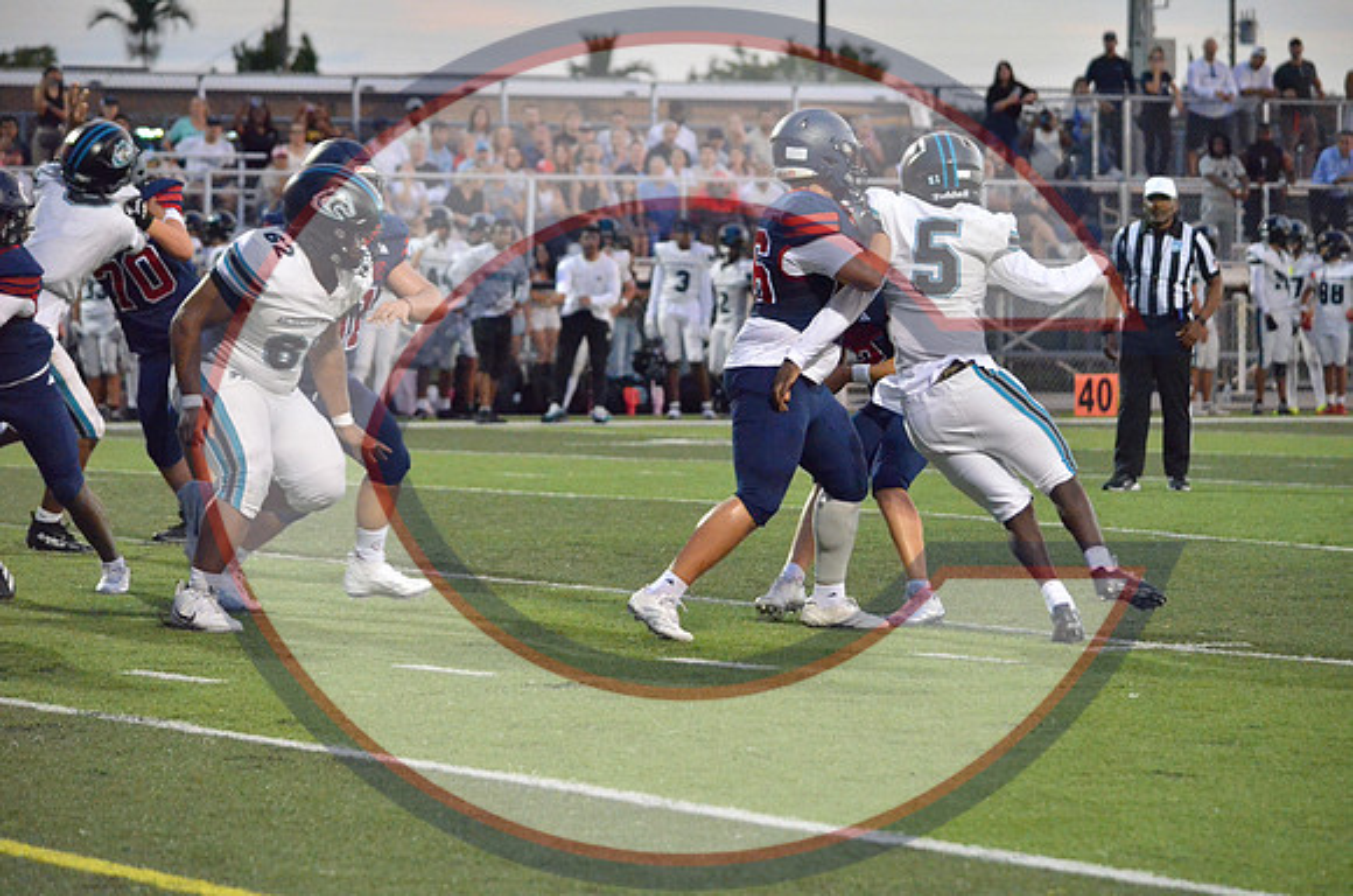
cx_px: 676
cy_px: 448
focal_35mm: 180
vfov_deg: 7.6
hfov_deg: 11.4
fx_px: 6750
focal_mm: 120
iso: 5600
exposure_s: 1/500
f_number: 4.8
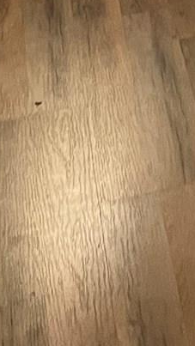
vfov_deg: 10.6
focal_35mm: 162
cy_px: -587
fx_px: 1488
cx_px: 472
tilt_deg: -2.9
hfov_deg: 7.1
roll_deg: +1.0
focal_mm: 5.7
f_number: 1.5
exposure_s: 1/60
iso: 200
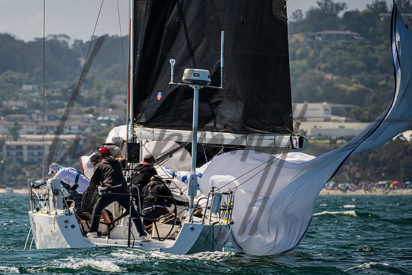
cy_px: 115
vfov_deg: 2.5
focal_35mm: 546
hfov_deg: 3.8
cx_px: 133
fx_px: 6245
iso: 500
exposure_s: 1/4000
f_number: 8
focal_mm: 400
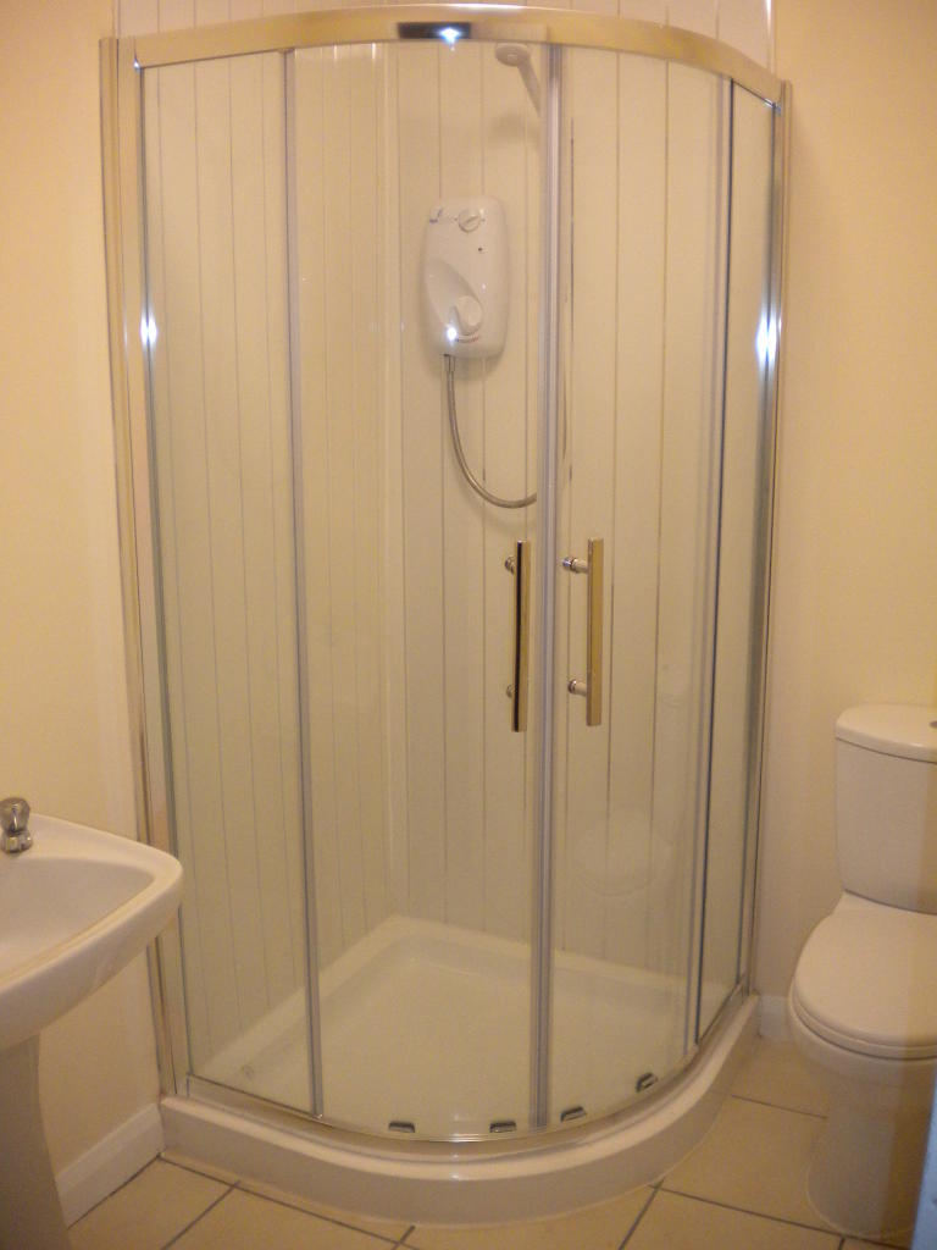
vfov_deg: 52.6
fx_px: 1263
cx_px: 468
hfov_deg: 40.7
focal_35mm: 35
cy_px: 625
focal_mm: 6.3
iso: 371
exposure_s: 1/59.1
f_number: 3.1
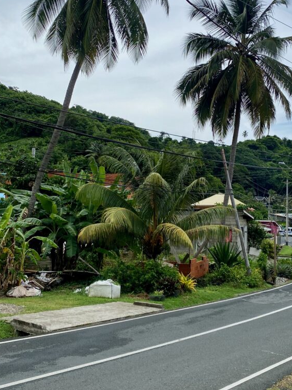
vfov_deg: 41.2
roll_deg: -1.1
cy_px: 185
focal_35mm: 46
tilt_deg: +5.7
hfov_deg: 31.2
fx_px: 518
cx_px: 202
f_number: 1.8
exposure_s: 1/3731
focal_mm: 4.25
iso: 32
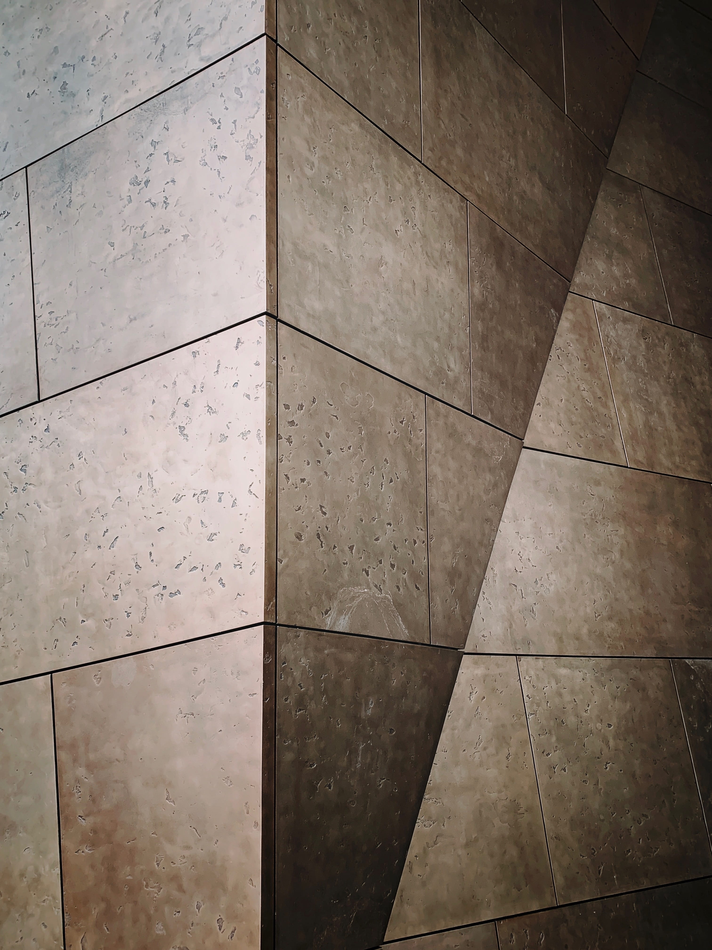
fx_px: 713
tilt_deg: +23.4
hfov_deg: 53.1
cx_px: 356
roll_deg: +0.6
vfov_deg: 67.3
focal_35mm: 26
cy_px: 475
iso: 64
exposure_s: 1/121
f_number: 1.8
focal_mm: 4.25
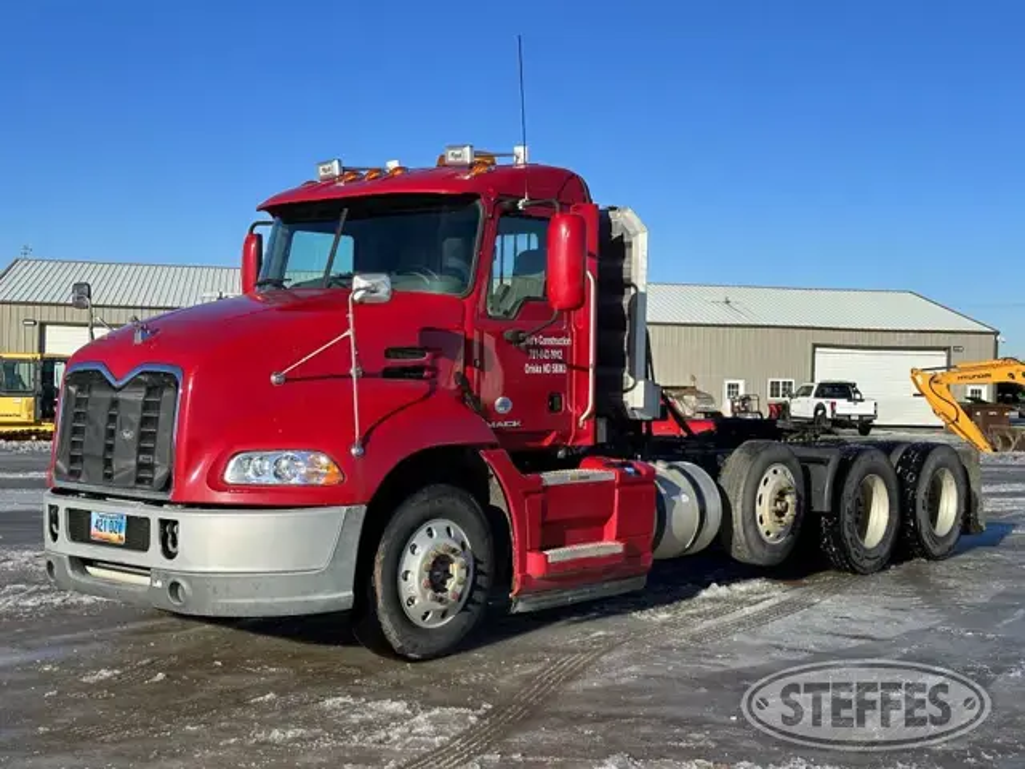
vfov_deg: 30.3
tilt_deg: -0.8
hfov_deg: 39.7
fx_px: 1421
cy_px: 384
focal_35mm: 48
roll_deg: -1.4
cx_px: 512
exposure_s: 1/4566
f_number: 1.78
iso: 64
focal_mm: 6.86
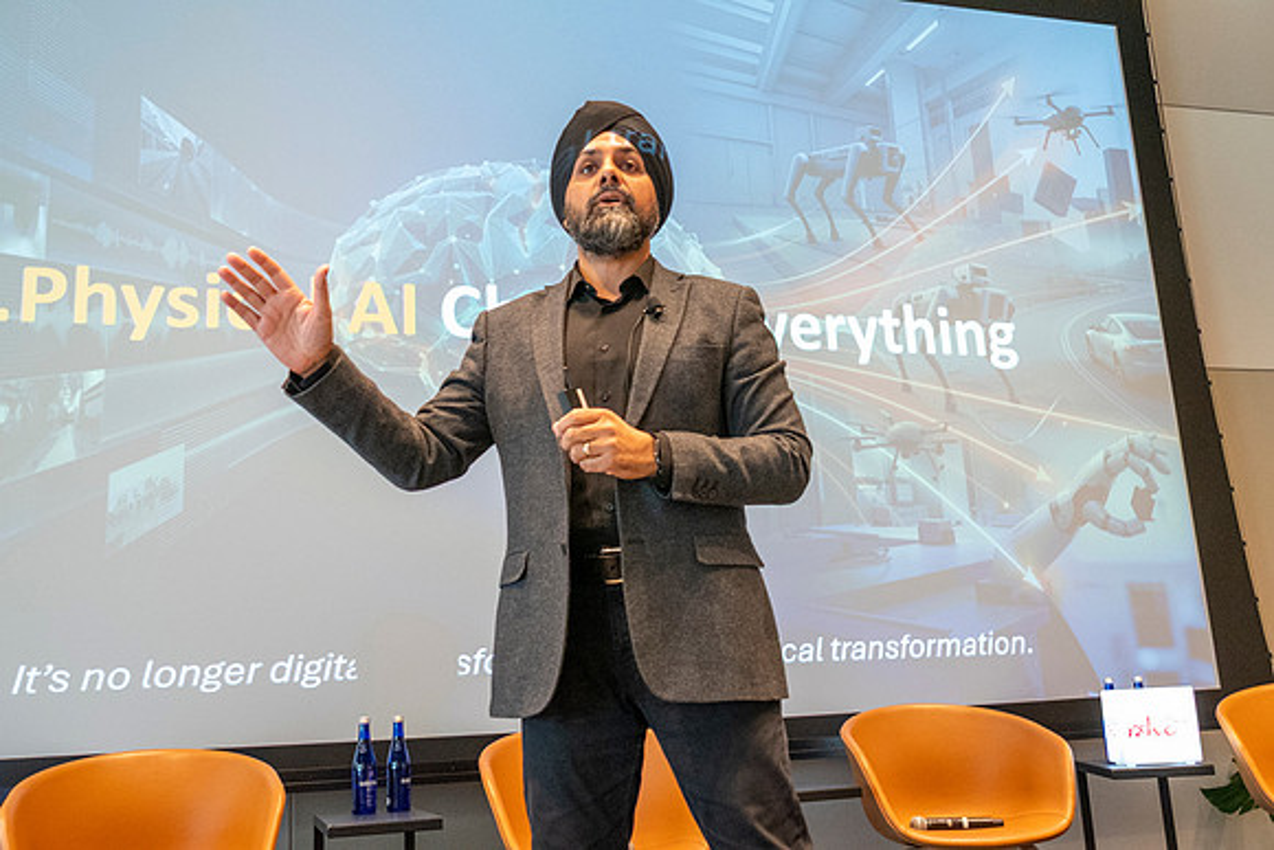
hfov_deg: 53.1
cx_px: 637
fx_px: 1274
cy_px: 425
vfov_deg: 36.9
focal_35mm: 36
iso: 3200
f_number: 3.8
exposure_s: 1/100
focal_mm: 24
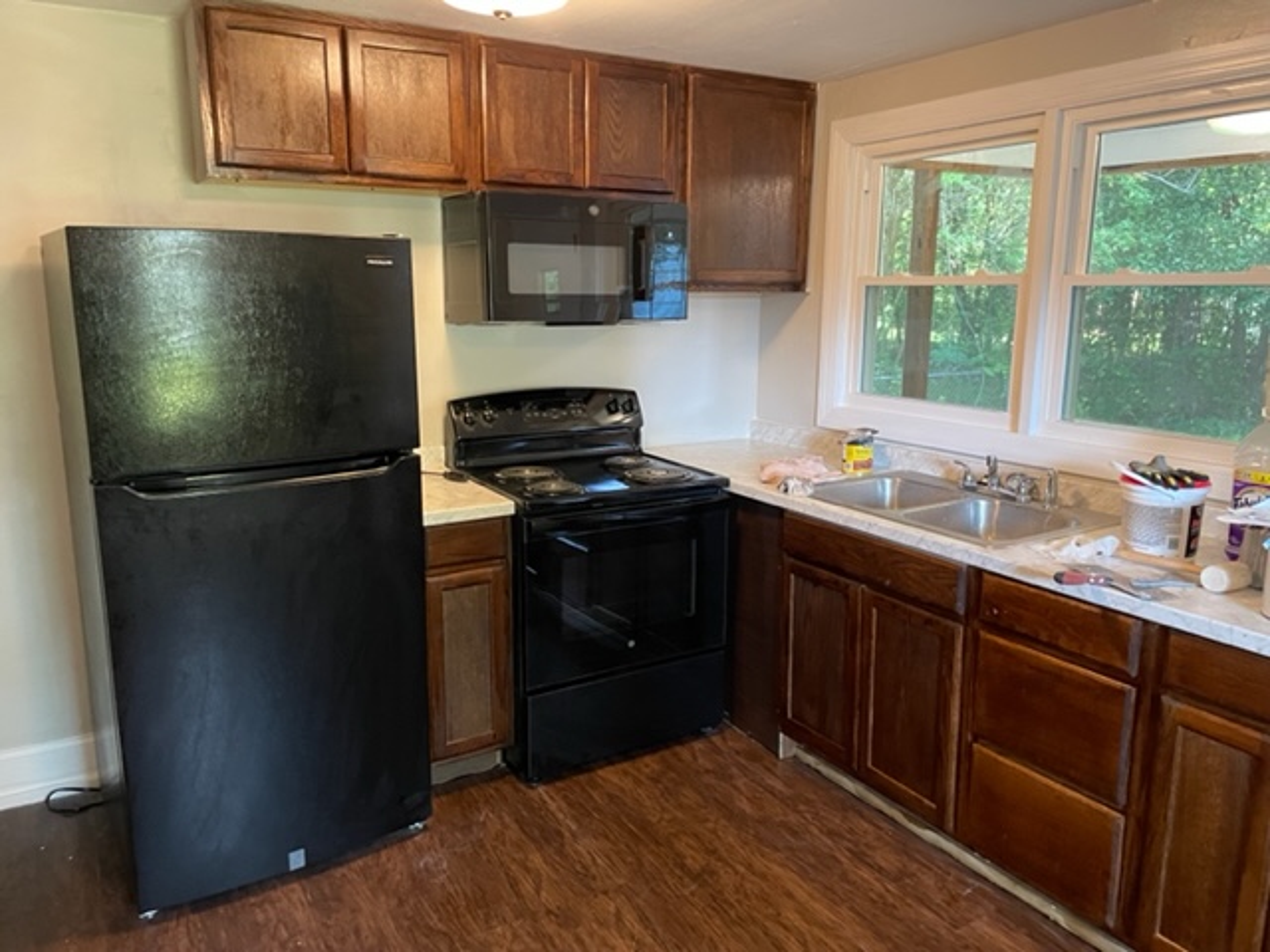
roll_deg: -0.1
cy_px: 476
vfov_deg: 53.1
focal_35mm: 26
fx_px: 954
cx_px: 635
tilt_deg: -11.4
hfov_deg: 67.3
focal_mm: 4.2
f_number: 1.6
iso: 500
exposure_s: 1/40
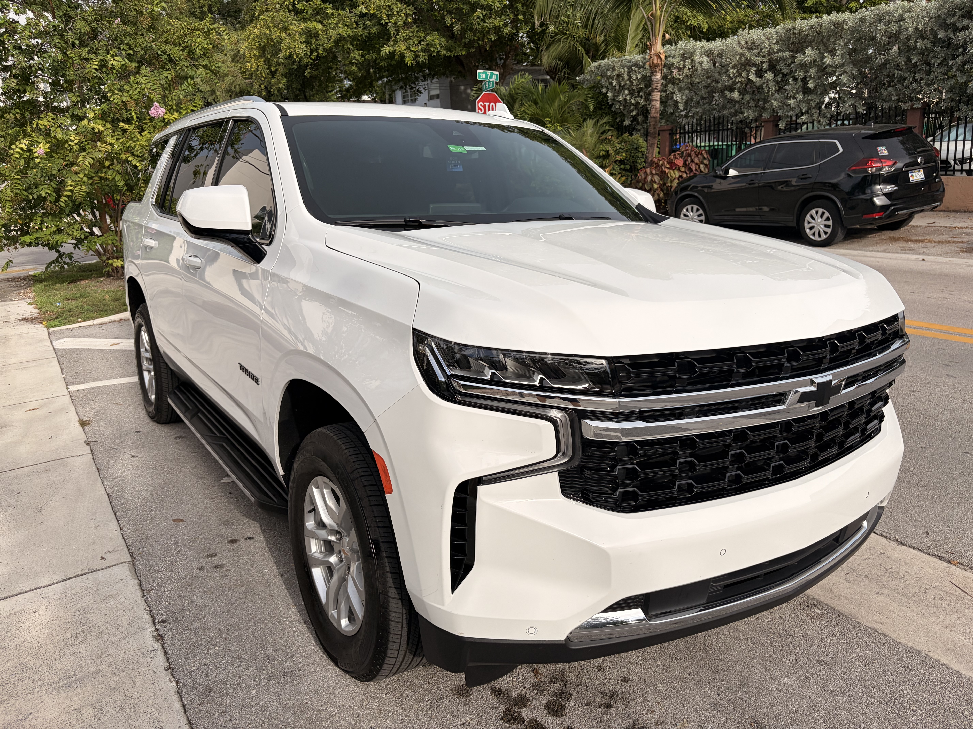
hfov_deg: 67.3
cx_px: 486
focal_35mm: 26
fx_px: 731
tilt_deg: -15.8
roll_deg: +3.5
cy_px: 364
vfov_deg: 53.1
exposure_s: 1/2865
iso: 50
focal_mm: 5.96
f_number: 1.6
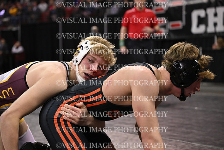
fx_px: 436
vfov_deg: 19.5
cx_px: 112
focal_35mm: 70
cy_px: 75
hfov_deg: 28.8
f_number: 3.2
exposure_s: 1/1000
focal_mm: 70
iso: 4000
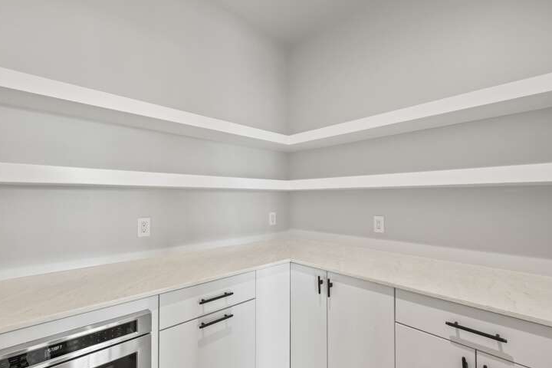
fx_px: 245
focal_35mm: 16
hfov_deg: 96.7
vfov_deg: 73.7
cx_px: 278
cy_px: 190
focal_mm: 10
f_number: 5
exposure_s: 1/30
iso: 1250
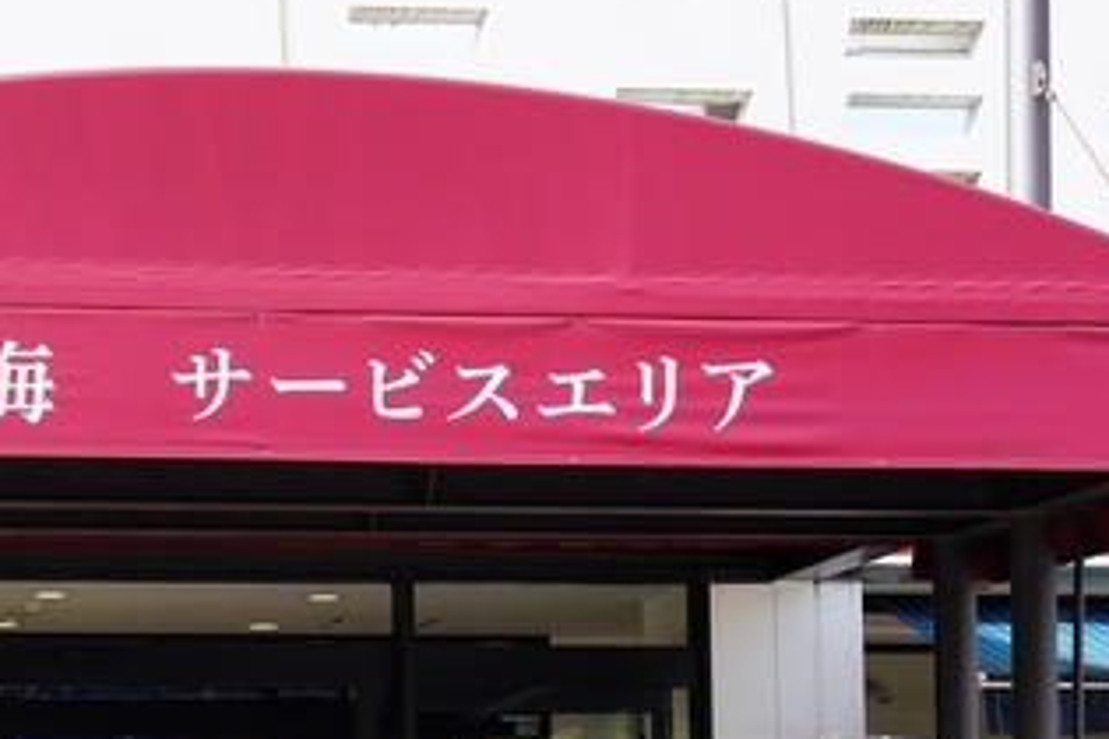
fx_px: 5083
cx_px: -116
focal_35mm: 165
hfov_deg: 12.2
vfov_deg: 8.3
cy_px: 772
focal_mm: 65
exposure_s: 1/400
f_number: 6.3
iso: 250
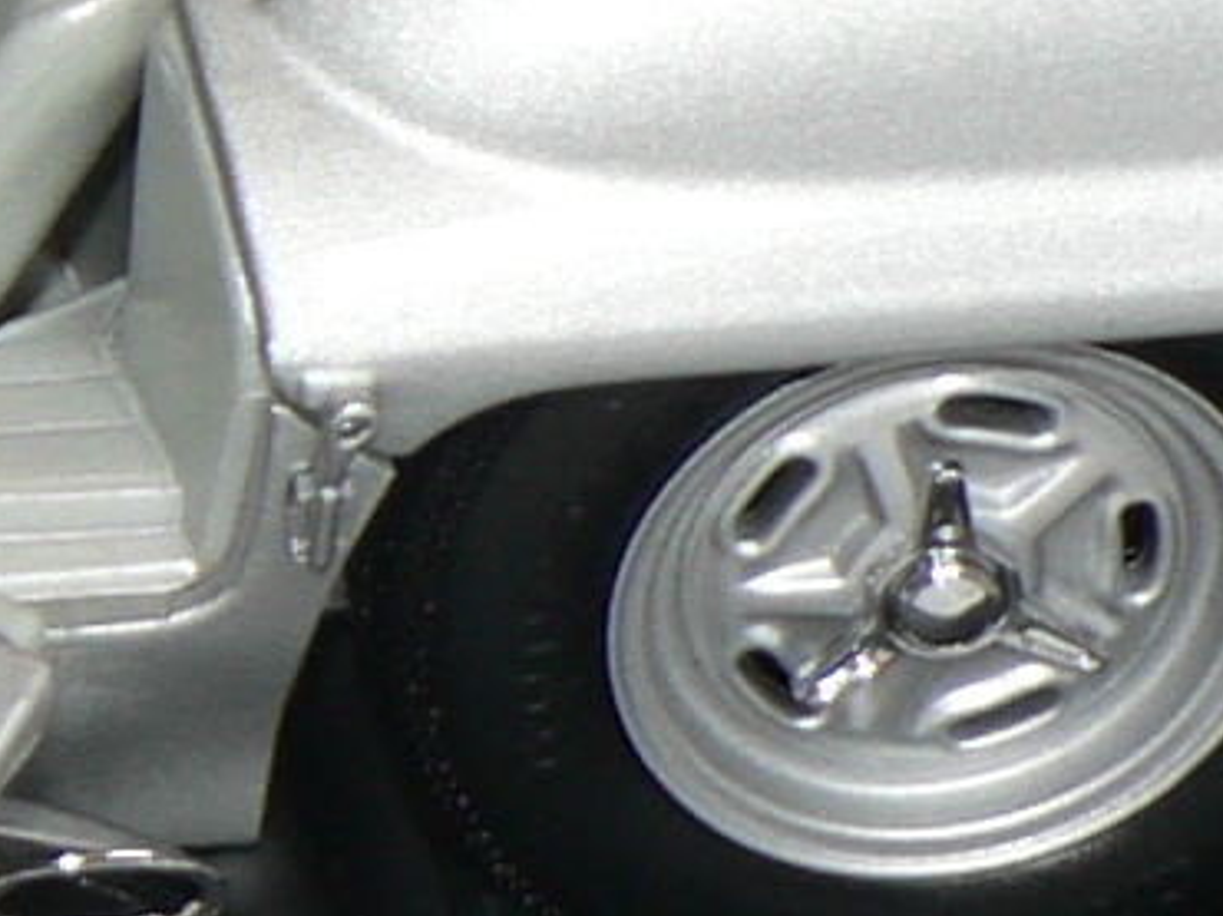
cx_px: -1236
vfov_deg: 3.4
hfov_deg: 4.5
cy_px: -645
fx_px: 15394
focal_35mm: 436
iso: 80
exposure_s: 1/60
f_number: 3.2
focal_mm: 10.5
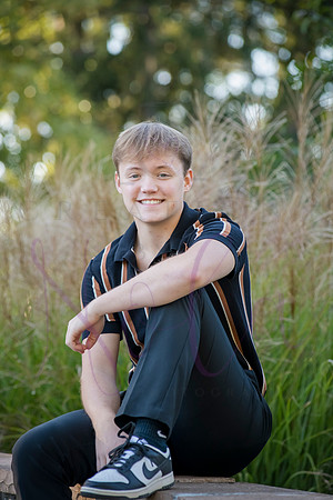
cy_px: 250
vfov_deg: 13.2
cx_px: 166
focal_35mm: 155
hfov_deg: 8.9
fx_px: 2150
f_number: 5.6
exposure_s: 1/320
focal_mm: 155
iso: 800
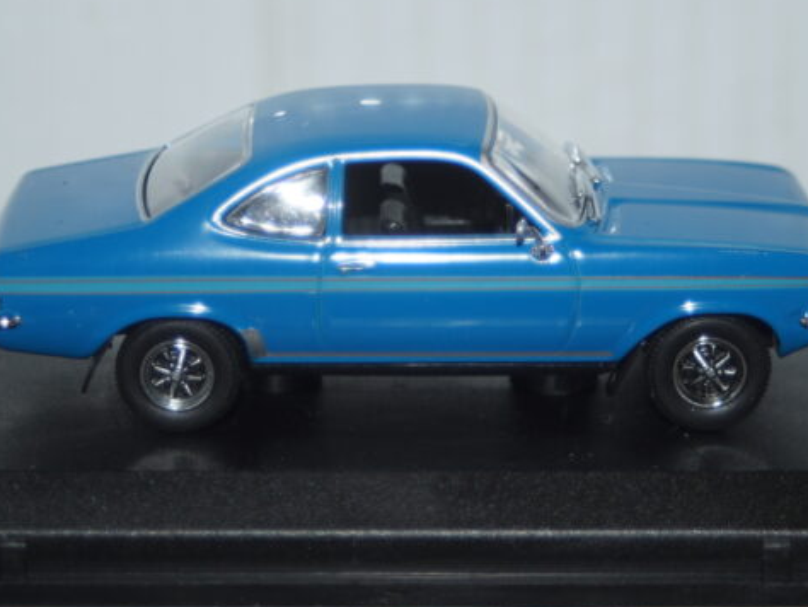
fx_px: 3410
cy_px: 302
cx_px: 438
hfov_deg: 13.5
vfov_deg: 10.2
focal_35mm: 146
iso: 200
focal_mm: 80
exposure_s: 1/60
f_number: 5.6
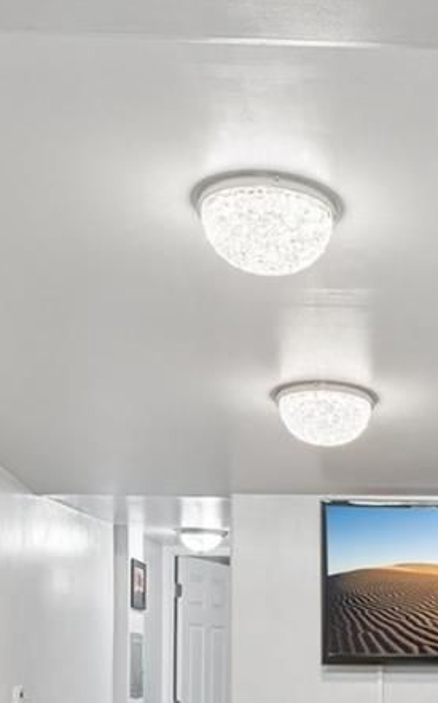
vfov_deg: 26.7
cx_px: 597
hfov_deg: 16.5
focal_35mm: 74
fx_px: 1416
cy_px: 666
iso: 400
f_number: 8
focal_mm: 20
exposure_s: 1/20
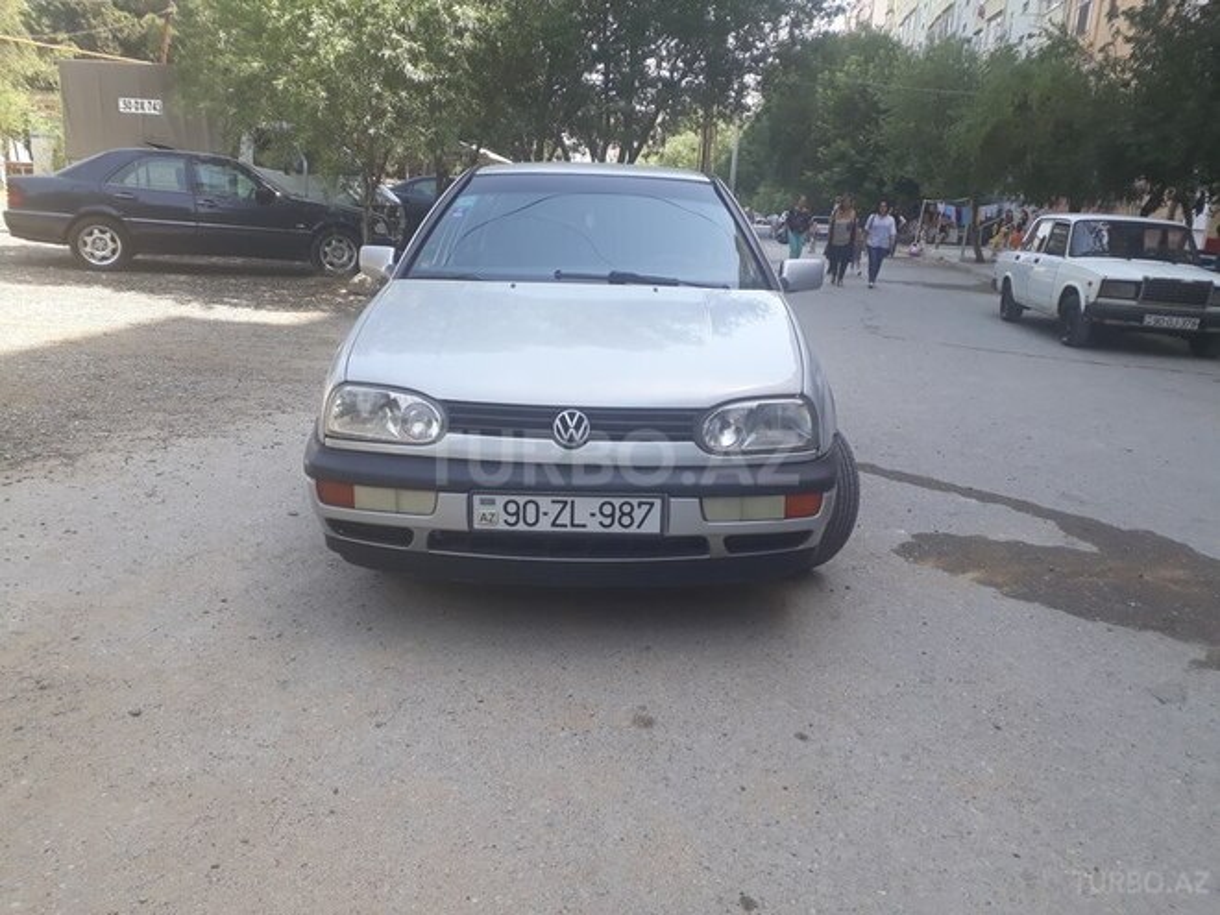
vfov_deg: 51.4
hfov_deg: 65.3
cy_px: 458
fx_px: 952
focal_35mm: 27
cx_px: 610
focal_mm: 3.6
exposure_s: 1/324
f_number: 1.9
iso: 40
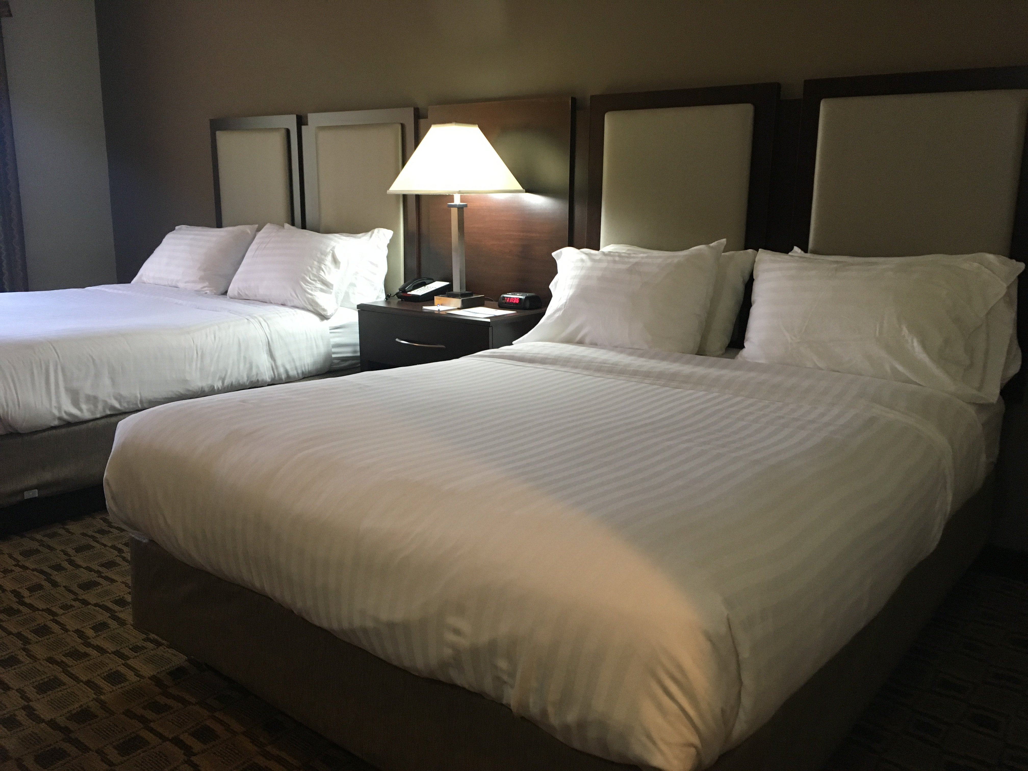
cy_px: 386
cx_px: 514
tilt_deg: -13.6
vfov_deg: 48.2
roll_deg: -1.5
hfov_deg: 61.7
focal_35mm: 29
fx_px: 861
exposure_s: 1/30
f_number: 2.2
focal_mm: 4.15
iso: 160
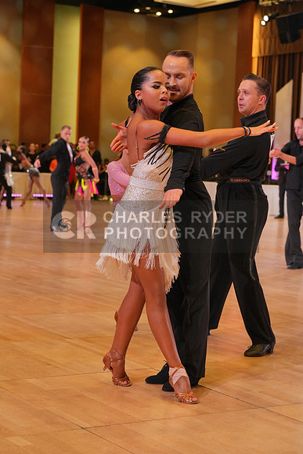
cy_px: 227
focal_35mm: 78
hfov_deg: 17.5
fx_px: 984
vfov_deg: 26.0
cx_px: 152
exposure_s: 1/400
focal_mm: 78
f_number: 5.6
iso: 2500
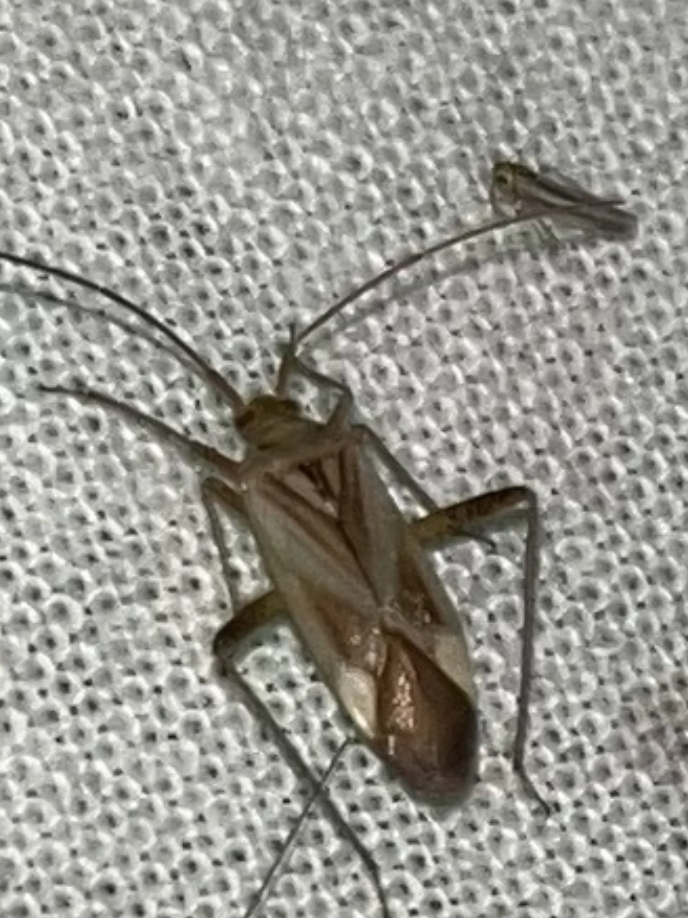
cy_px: 457
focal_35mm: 38
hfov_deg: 37.6
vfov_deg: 49.0
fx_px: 1008
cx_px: 291
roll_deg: +3.7
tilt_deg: -6.3
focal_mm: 5.1
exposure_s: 1/2179
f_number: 1.6
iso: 32
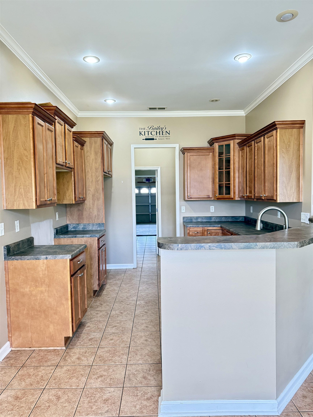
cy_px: 208
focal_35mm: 24
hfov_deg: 56.8
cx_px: 156
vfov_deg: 71.6
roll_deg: +0.5
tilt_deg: -3.0
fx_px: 289
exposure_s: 1/60
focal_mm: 6.76
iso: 500
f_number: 1.78
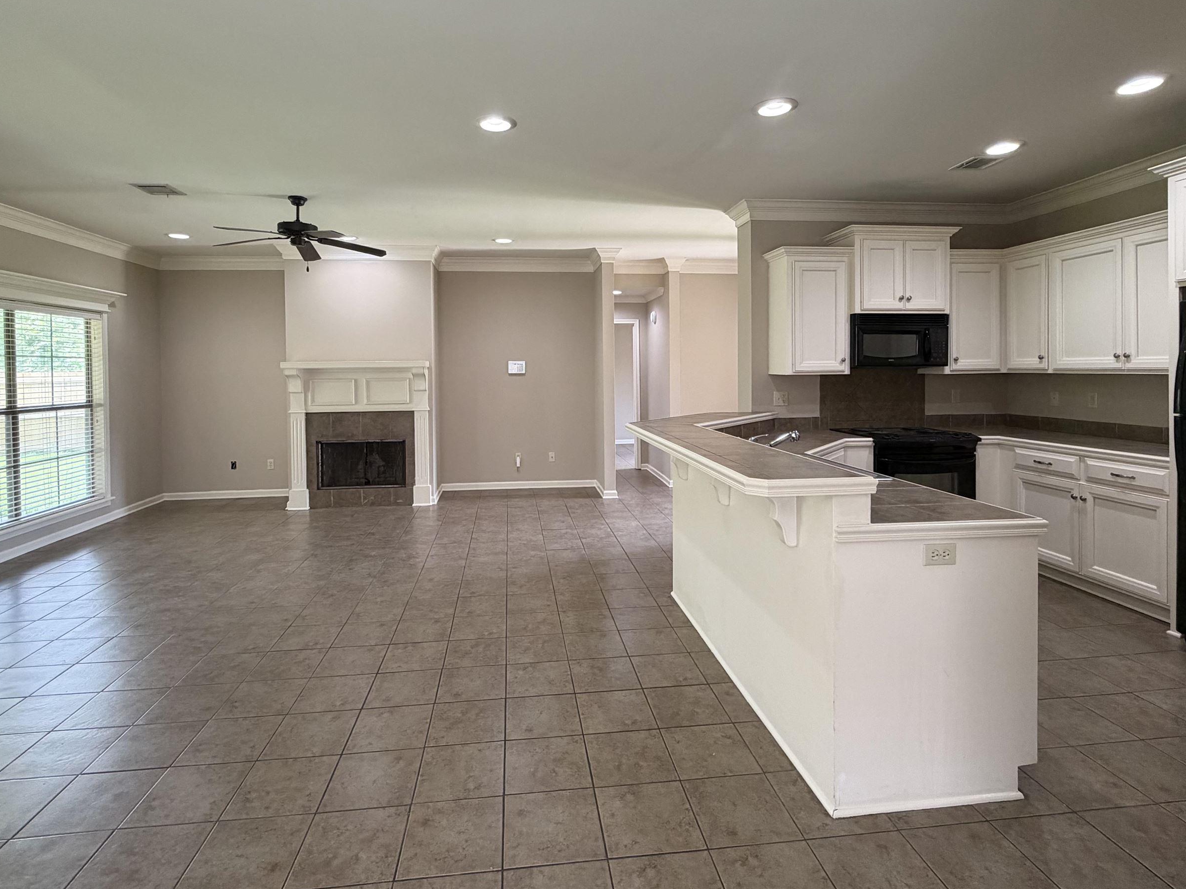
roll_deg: +0.8
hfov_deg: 87.7
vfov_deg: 71.1
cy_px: 375
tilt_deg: -0.9
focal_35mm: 18
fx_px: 617
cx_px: 582
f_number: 2.2
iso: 200
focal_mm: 2.22
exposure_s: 1/60
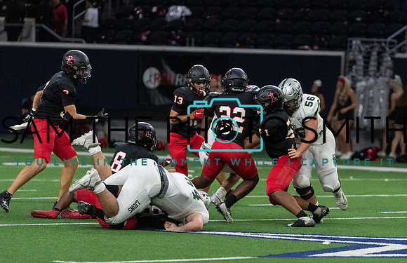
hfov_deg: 6.9
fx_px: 3397
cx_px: 283
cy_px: 143
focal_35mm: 303
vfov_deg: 4.4
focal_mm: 200
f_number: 3.2
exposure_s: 1/1250
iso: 5000
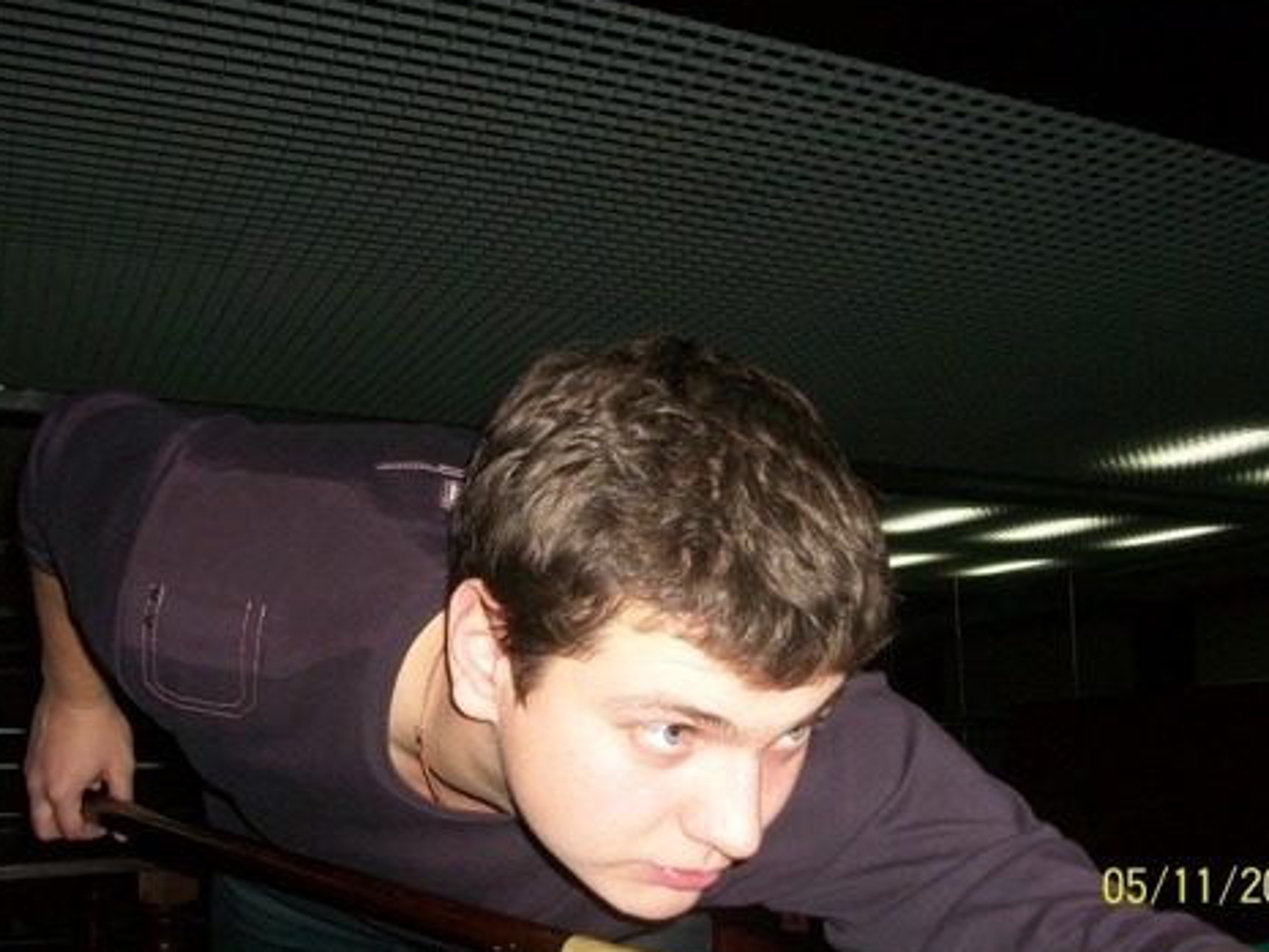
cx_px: 693
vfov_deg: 37.7
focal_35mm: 38
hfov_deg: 48.9
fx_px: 1393
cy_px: 472
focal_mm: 5.7
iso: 120
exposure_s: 1/60
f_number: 2.8
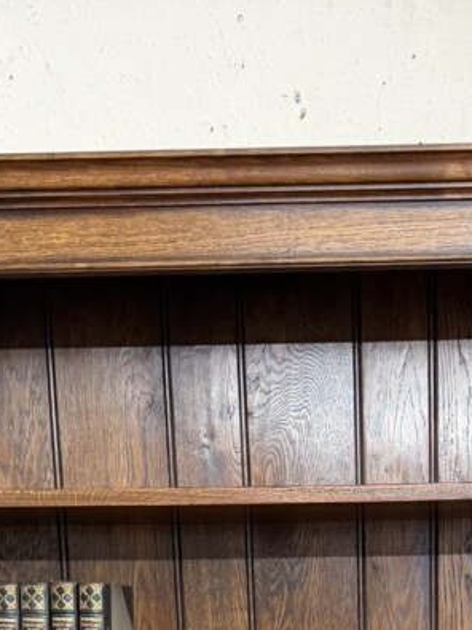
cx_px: 365
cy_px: 901
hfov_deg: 20.0
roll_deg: +1.2
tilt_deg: -11.1
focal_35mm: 73
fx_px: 1328
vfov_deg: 22.6
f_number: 1.78
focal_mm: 6.76
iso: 320
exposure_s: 1/50
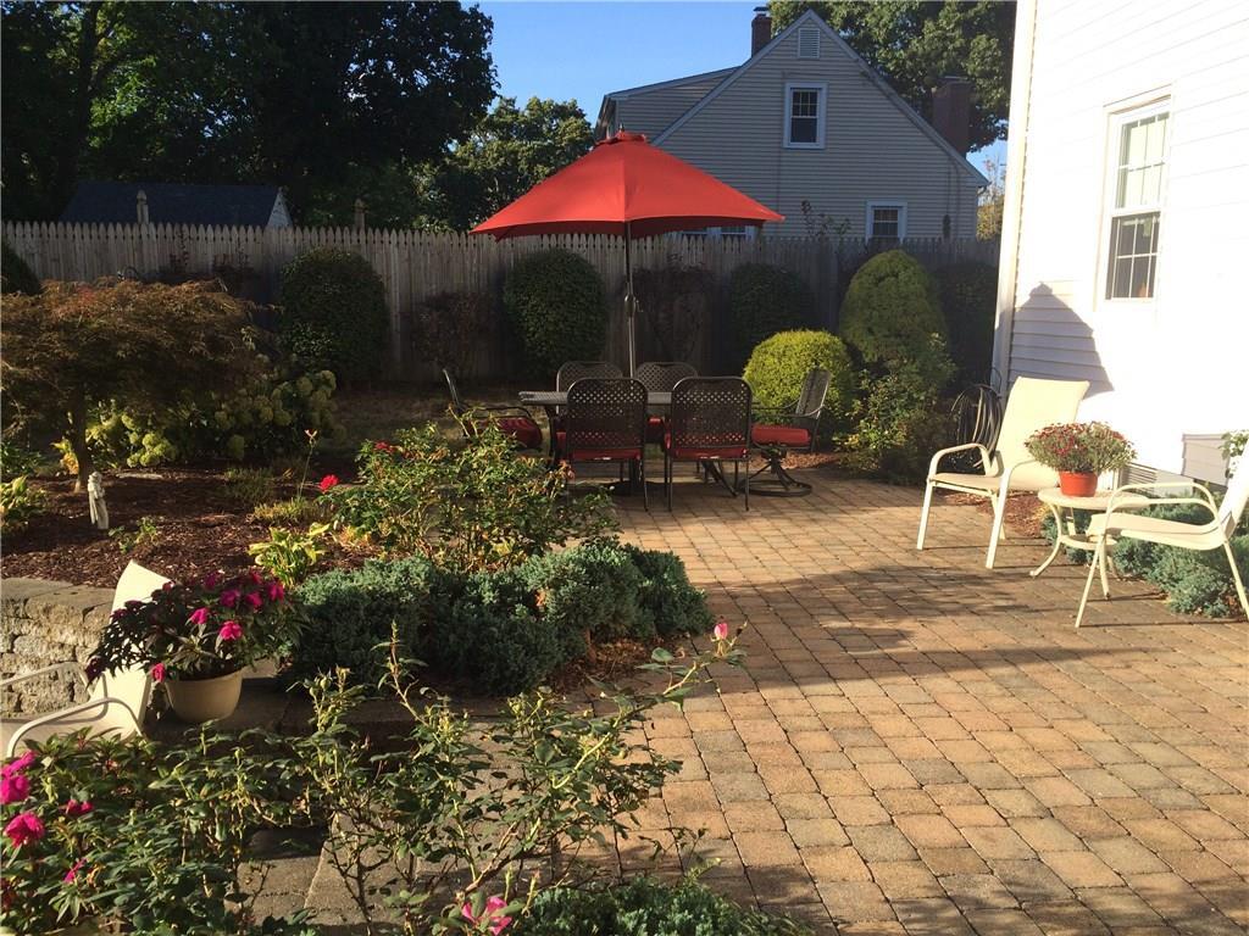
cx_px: 624
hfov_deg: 61.7
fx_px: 1046
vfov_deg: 48.2
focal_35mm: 29
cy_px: 468
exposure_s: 1/912
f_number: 2.2
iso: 32
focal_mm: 4.15
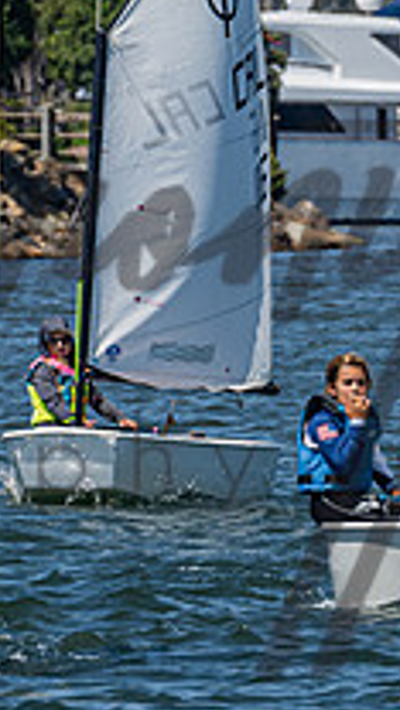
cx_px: 68
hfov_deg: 1.3
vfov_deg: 2.2
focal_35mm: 962
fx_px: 18139
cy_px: 268
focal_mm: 240
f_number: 8
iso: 250
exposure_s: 1/1000
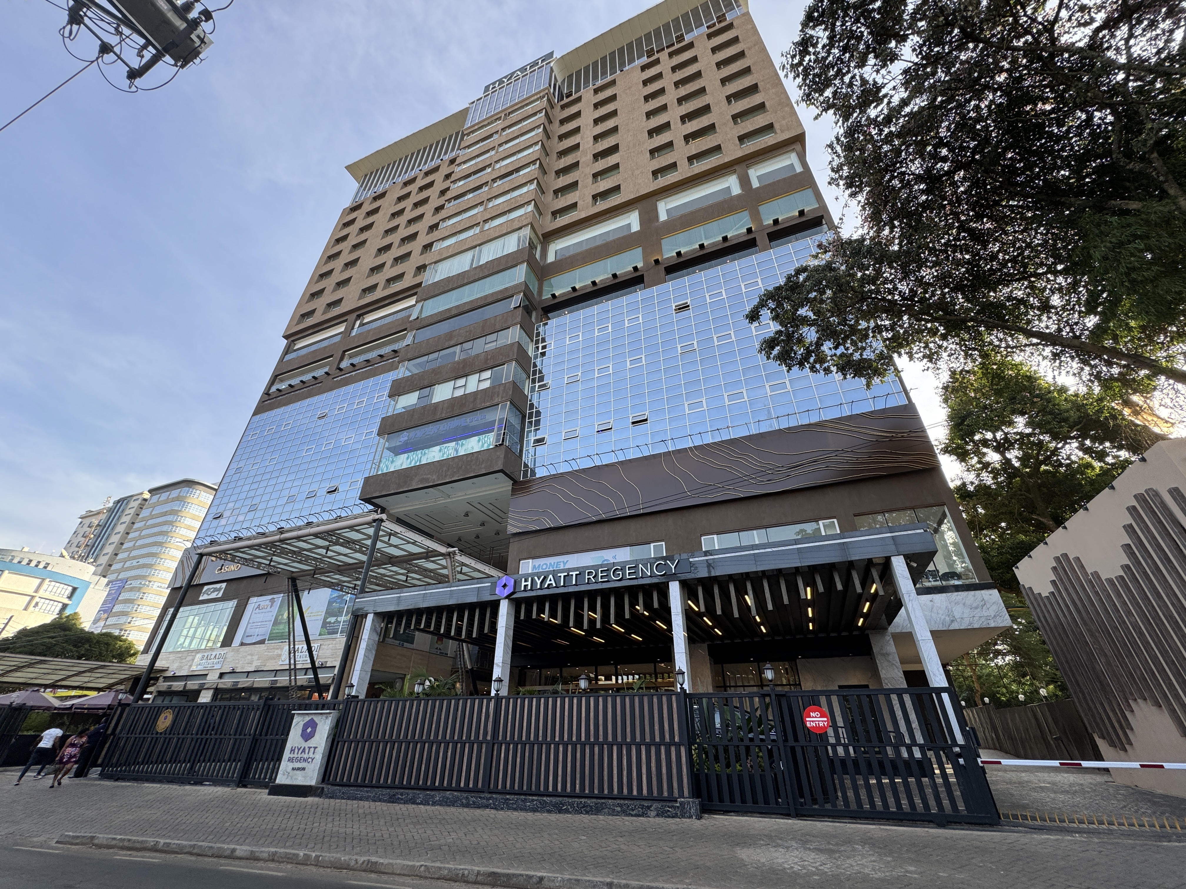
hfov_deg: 102.1
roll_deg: -0.2
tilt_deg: +31.8
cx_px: 593
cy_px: 444
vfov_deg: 85.7
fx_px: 480
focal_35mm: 14
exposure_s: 1/279
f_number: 2.2
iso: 40
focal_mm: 2.22
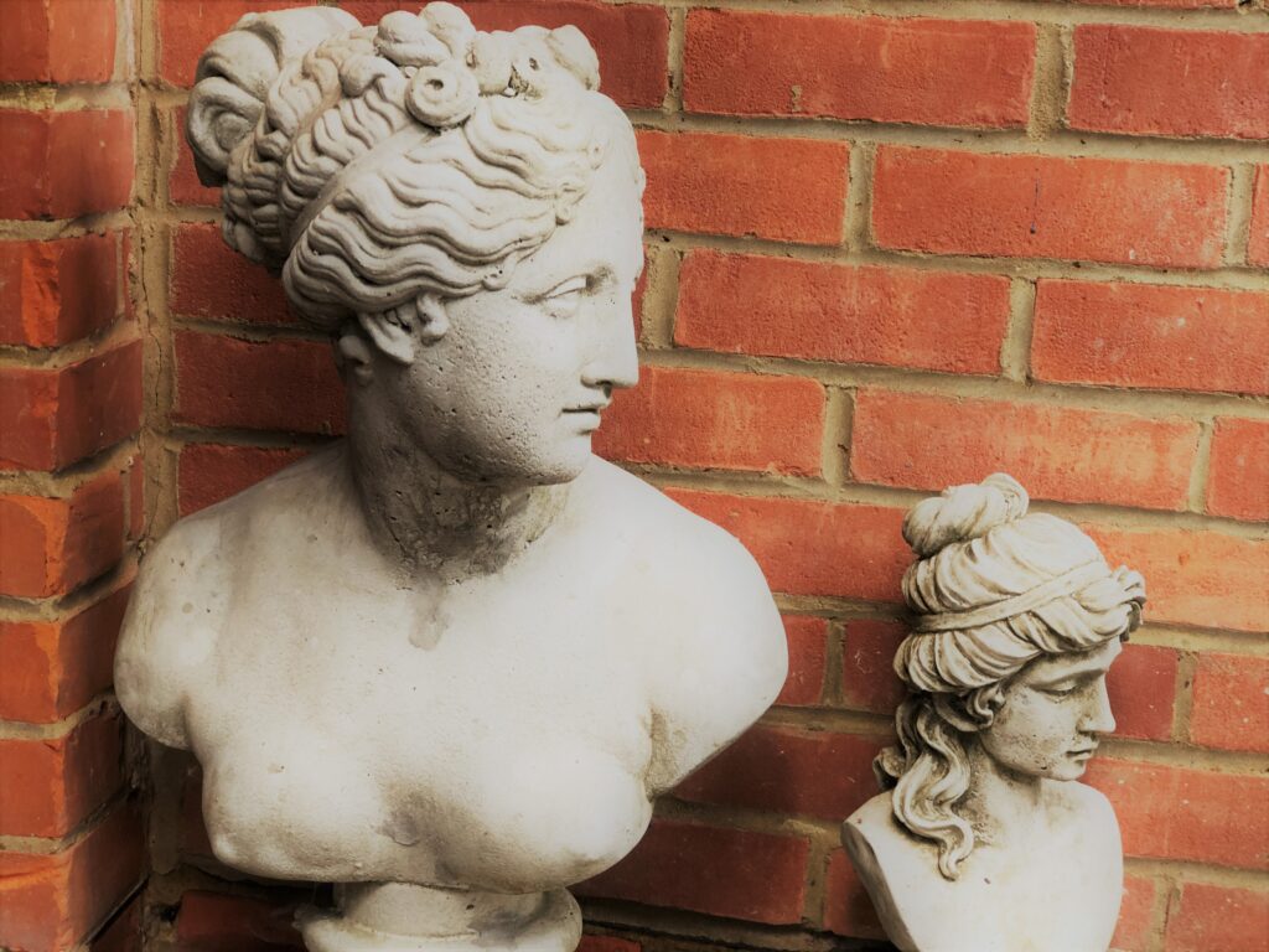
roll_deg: -2.4
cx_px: 634
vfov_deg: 25.7
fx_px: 2090
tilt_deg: -13.5
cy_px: 476
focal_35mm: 57
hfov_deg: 33.8
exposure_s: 1/33
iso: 32
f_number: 2.8
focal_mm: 6.6
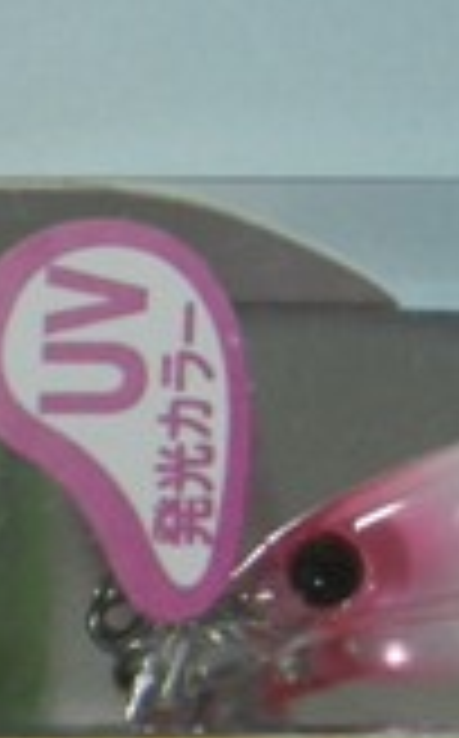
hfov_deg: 14.6
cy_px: 508
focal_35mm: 88
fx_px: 1768
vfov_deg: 23.4
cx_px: 459
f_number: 3.8
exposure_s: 1/10
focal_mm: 6.1
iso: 400
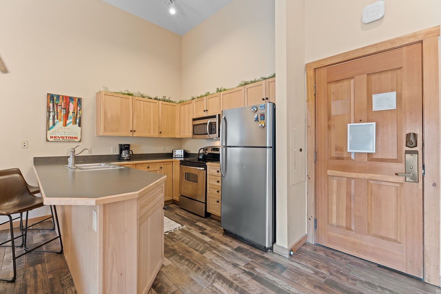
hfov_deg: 96.7
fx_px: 196
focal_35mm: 16
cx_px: 220
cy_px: 147
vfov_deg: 73.8
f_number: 8
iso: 160
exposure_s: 2.5
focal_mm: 16
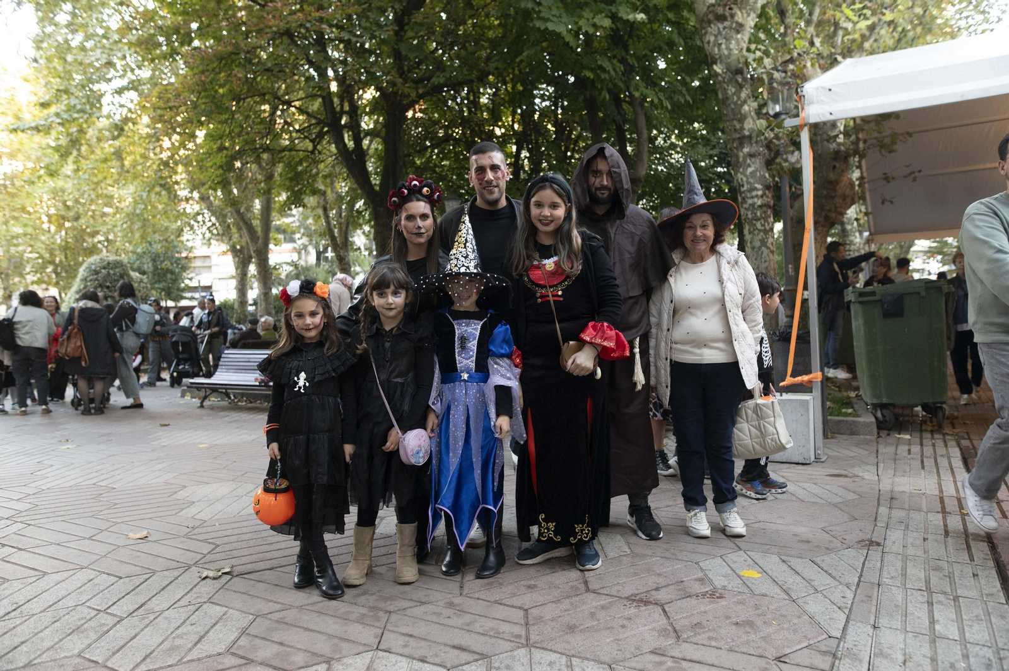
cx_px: 504
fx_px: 672
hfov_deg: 73.8
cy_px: 336
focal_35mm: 24
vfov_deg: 53.1
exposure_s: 1/320
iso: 2500
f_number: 3.2
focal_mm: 24
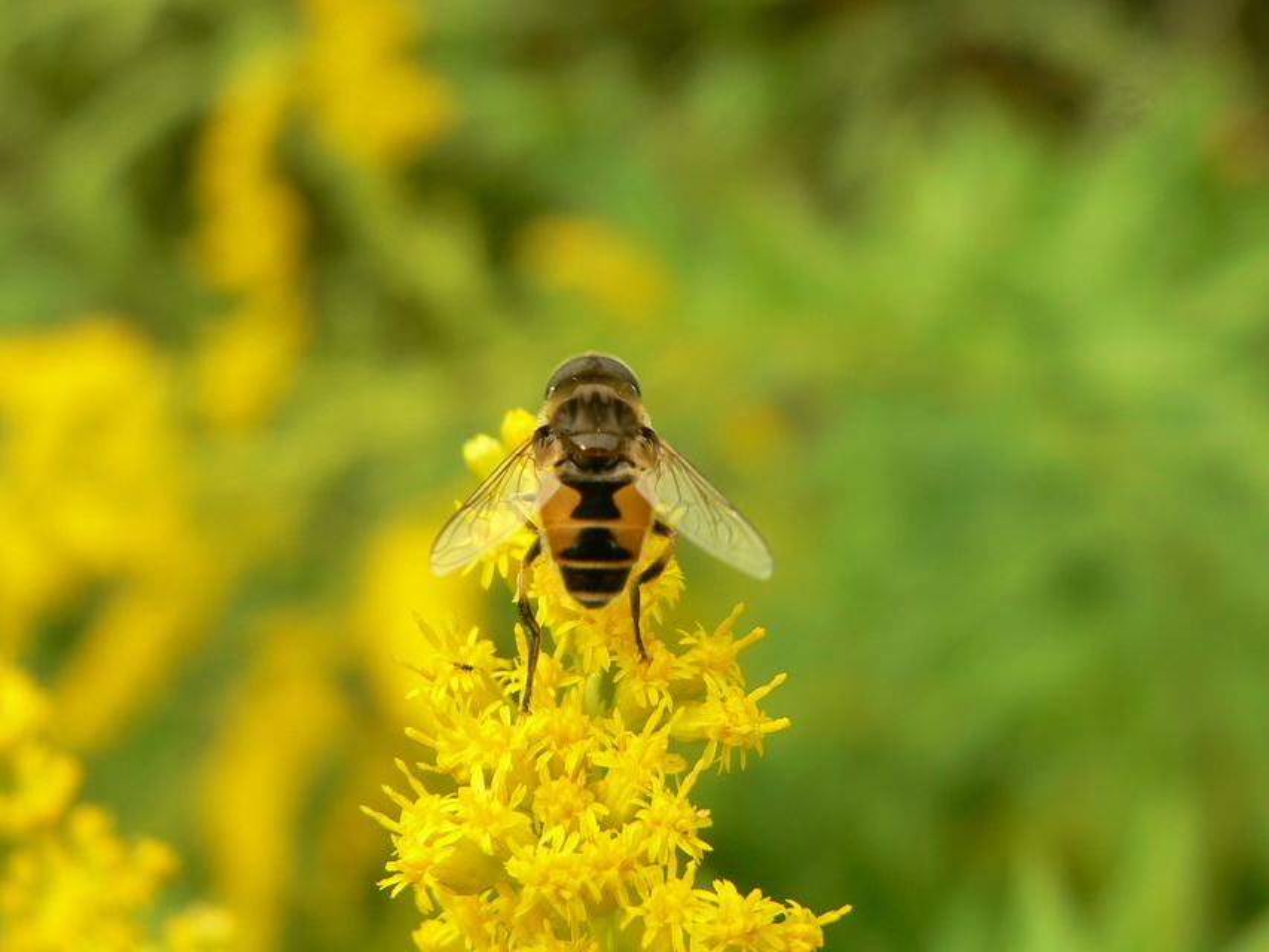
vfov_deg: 20.2
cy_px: 476
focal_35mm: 73
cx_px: 634
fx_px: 2677
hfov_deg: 26.7
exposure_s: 1/200
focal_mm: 12.1
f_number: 4
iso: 80
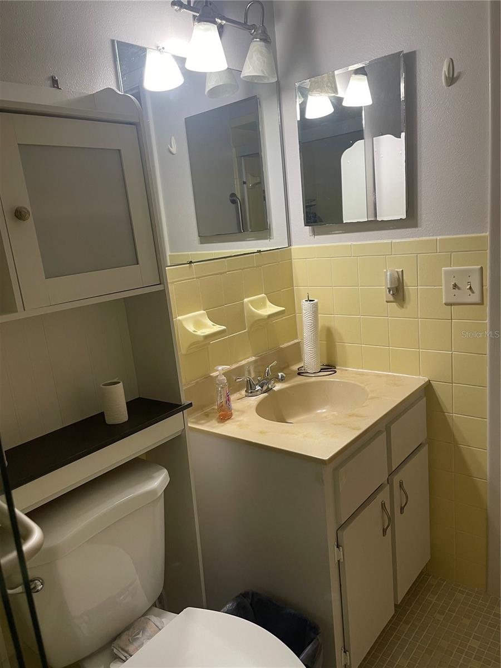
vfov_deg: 69.4
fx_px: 482
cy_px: 334
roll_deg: +5.6
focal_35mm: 25
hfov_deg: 54.9
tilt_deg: -12.5
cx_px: 250
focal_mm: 5.1
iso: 100
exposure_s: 1/60
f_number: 1.6
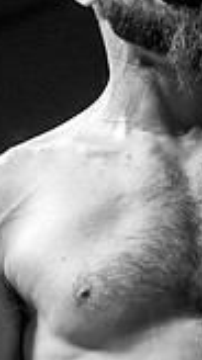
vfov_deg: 8.3
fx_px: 2471
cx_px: 305
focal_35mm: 259
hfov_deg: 4.6
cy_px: 190
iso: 4000
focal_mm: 70
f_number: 4
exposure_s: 1/1000
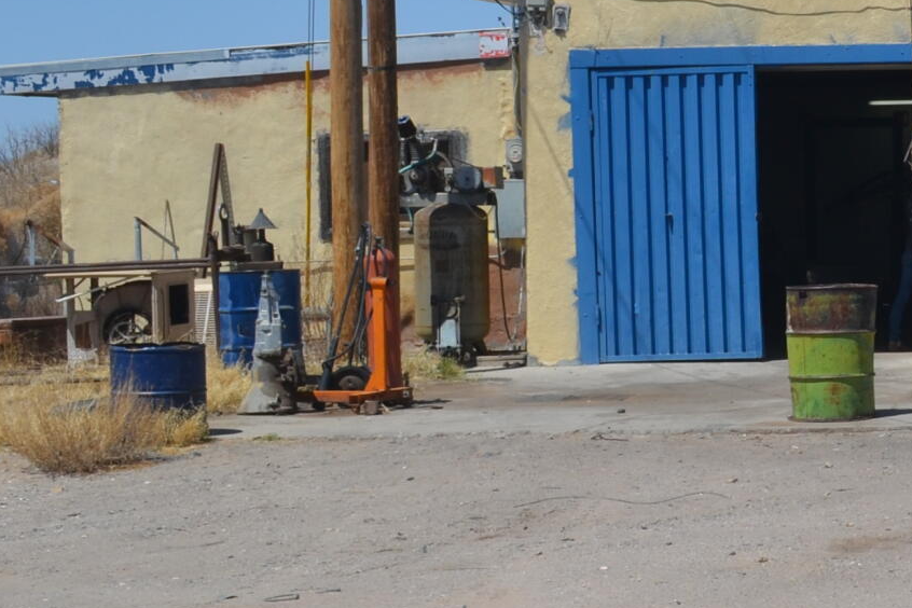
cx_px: 1406
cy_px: 225
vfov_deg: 11.7
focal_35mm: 117
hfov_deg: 15.9
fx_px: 2964
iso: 100
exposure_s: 1/320
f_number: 9
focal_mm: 22
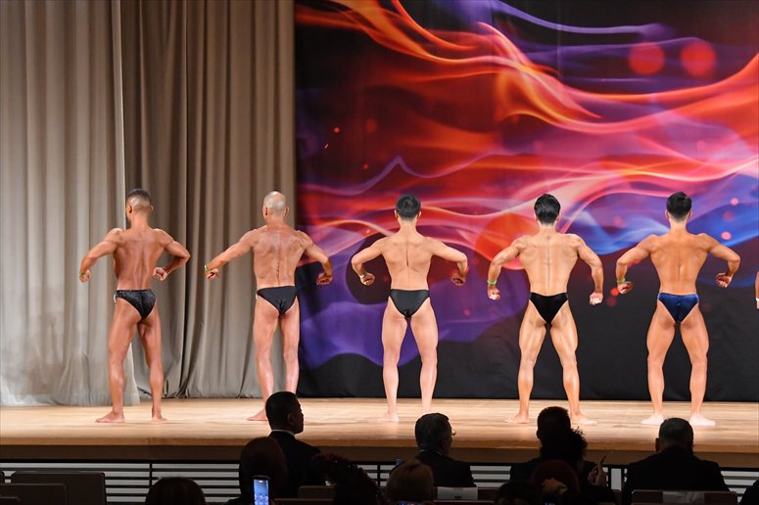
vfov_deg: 10.8
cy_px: 252
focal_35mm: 127
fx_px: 2676
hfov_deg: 16.1
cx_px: 380
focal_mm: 85
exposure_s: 1/400
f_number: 5.6
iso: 6400
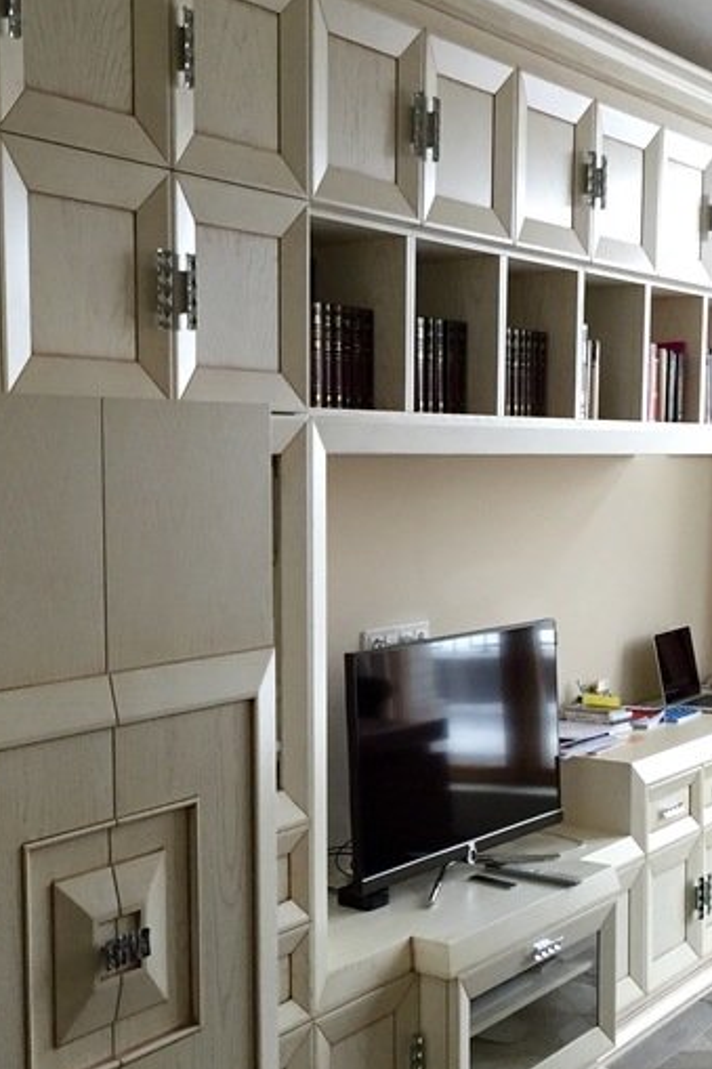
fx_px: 1455
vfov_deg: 40.3
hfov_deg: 27.2
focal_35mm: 49
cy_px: 612
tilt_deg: -5.9
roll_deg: +1.2
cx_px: 187
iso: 160
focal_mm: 4.15
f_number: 2.2
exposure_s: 1/33
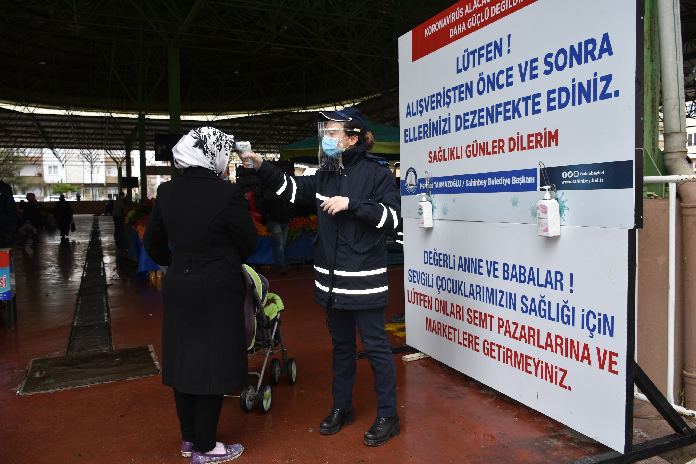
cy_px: 232
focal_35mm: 27
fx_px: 522
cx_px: 348
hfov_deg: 67.4
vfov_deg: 47.9
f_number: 3.5
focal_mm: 18
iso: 125
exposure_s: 1/250
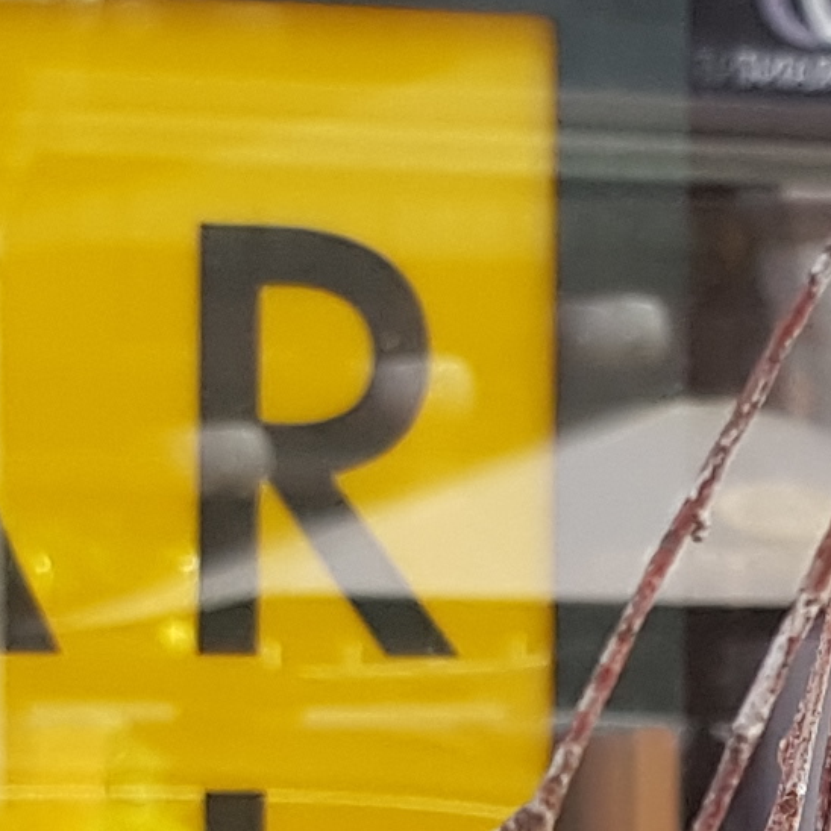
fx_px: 4590
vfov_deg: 10.3
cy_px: 796
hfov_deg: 10.3
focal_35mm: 169
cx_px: 764
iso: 80
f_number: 1.7
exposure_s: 1/100
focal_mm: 4.2
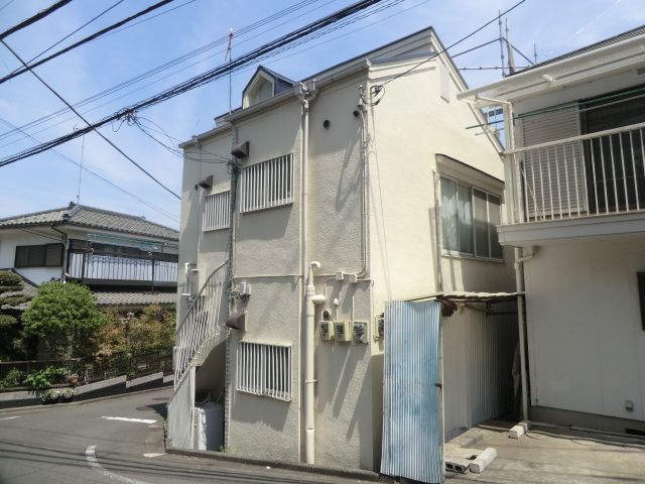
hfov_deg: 71.6
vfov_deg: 56.8
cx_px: 322
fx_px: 447
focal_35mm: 24
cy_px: 242
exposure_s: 1/200
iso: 80
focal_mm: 4.3
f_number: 7.5
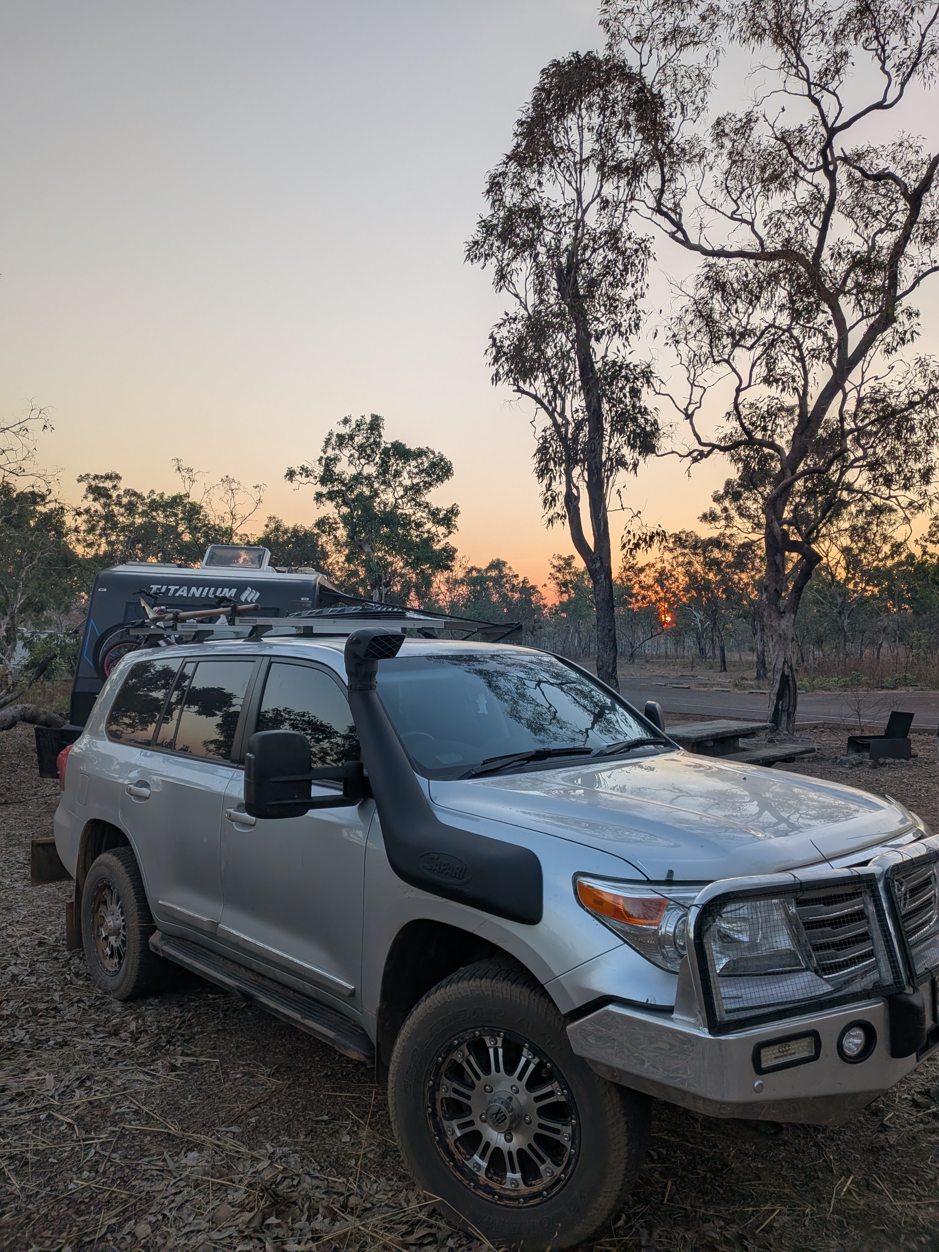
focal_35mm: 24
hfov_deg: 56.8
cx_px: 470
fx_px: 868
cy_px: 626
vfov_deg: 71.6
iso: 28
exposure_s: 1/374
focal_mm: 4.53
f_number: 1.7
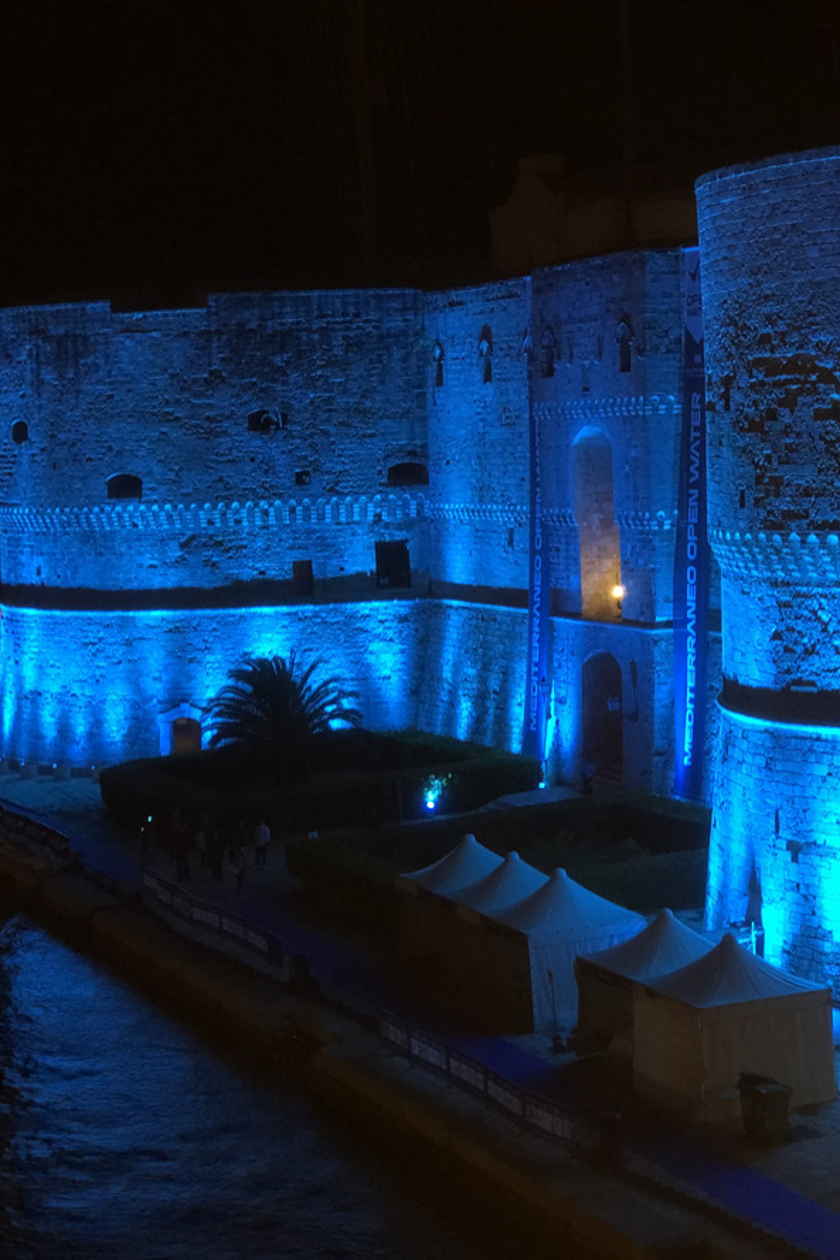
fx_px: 2554
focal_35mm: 73
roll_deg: +3.5
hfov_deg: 18.6
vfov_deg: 27.7
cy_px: 625
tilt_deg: -4.9
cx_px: 596
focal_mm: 6
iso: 160
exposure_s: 1/13
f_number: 2.4
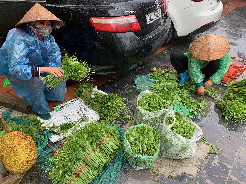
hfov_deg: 67.3
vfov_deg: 53.1
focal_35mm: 26
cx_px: 123
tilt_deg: -32.3
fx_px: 185
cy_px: 92
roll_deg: +2.5
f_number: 1.8
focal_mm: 4.25
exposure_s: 1/415
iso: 25
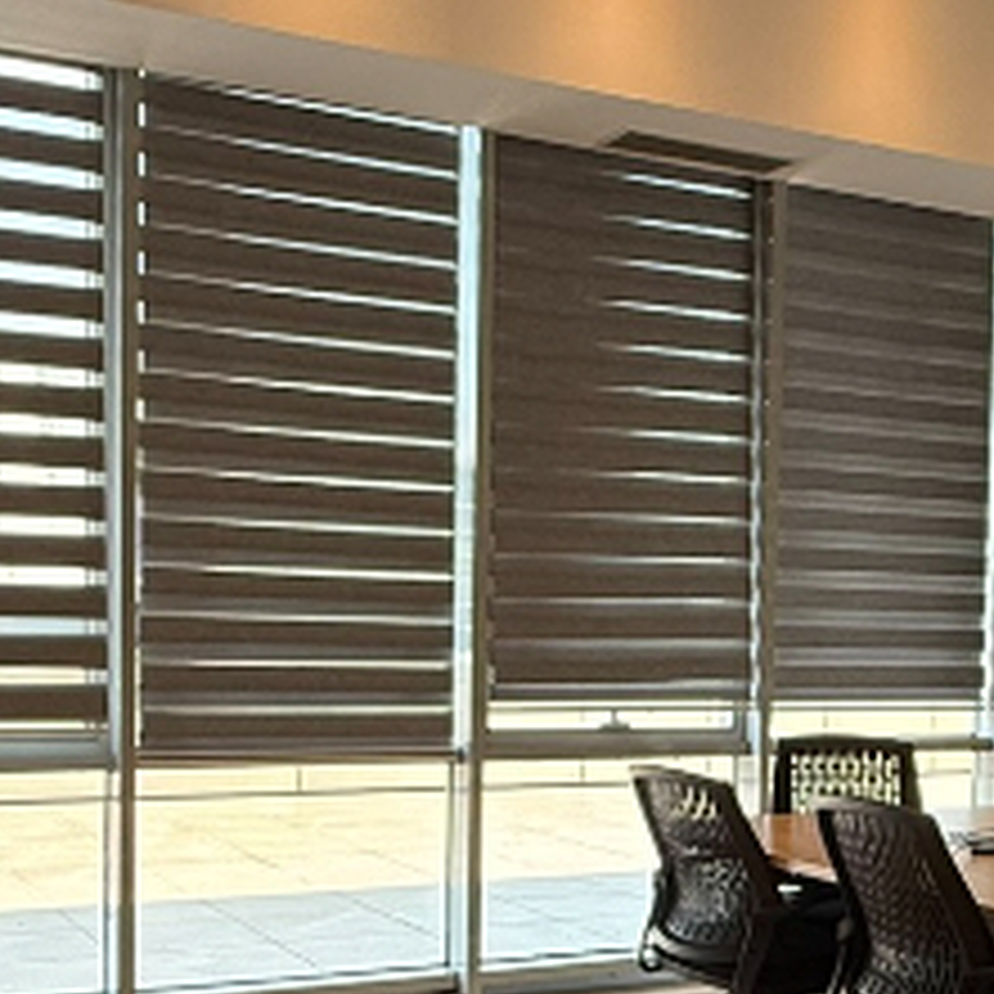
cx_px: 733
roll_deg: -1.3
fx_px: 1819
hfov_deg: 30.1
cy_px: 720
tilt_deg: -2.5
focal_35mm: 56
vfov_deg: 30.2
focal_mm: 2.22
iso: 125
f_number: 2.2
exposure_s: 1/99
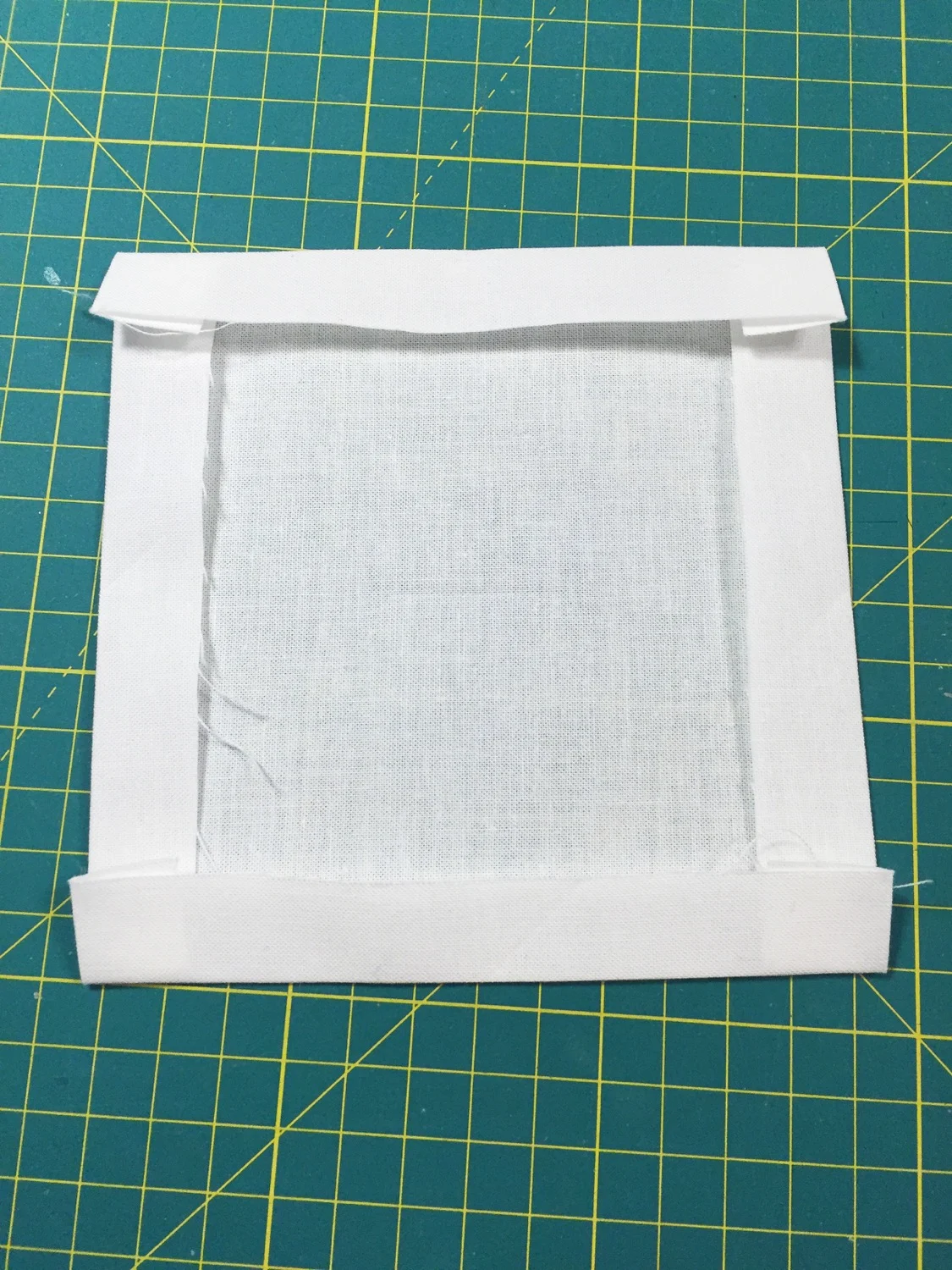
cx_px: 476
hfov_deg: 48.2
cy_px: 635
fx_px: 1063
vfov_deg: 61.7
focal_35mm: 29
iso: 80
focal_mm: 4.2
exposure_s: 1/33
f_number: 2.2
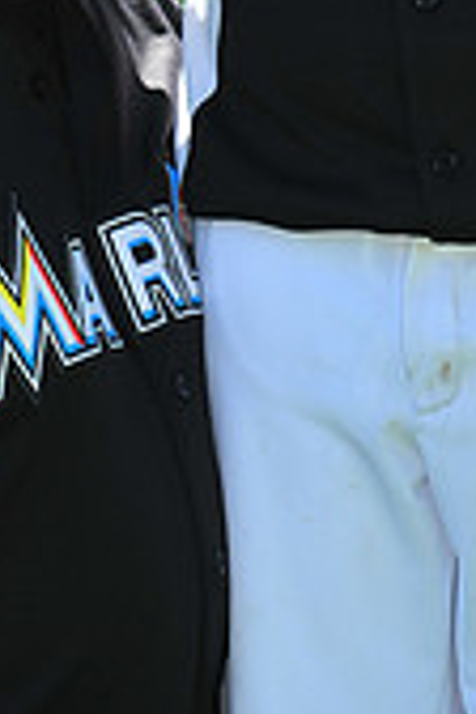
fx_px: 7179
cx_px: 285
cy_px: -217
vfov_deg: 5.7
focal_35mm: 362
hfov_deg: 3.8
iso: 200
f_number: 4
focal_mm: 105
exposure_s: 1/1000
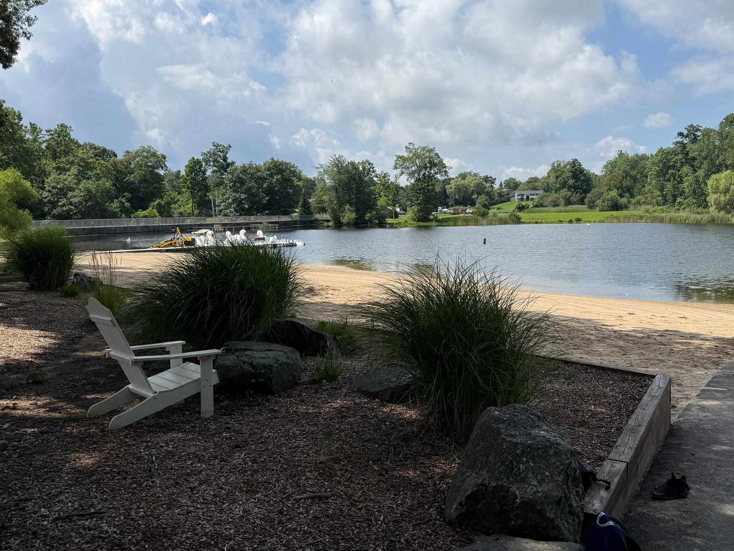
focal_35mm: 30
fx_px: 636
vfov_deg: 46.8
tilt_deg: -3.1
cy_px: 253
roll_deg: +0.4
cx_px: 415
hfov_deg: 59.7
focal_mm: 6.76
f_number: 1.78
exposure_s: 1/5714
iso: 80
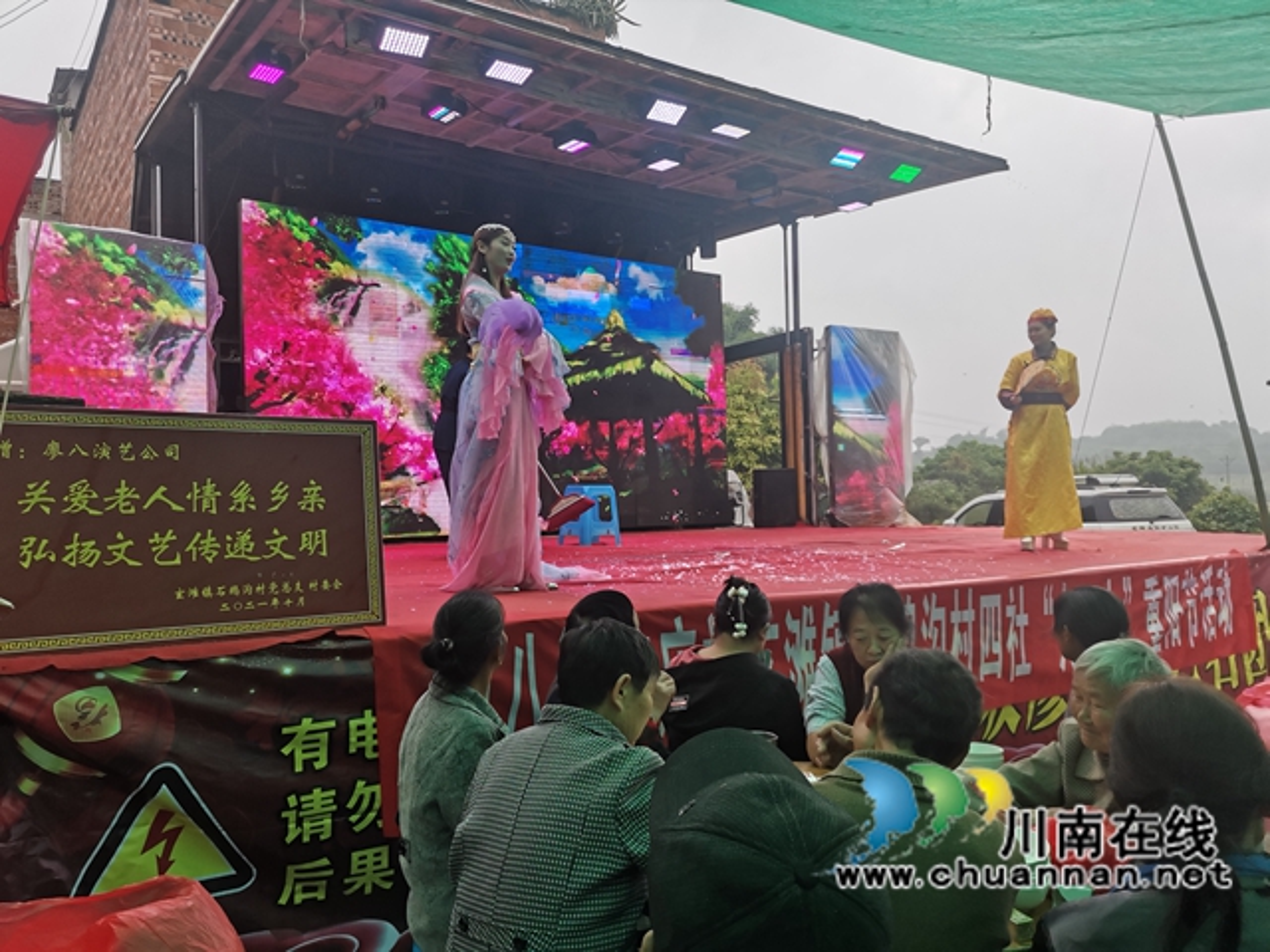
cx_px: 635
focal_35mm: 26
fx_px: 954
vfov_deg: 53.1
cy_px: 476
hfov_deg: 67.3
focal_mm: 4.75
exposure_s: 1/158
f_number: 1.8
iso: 50
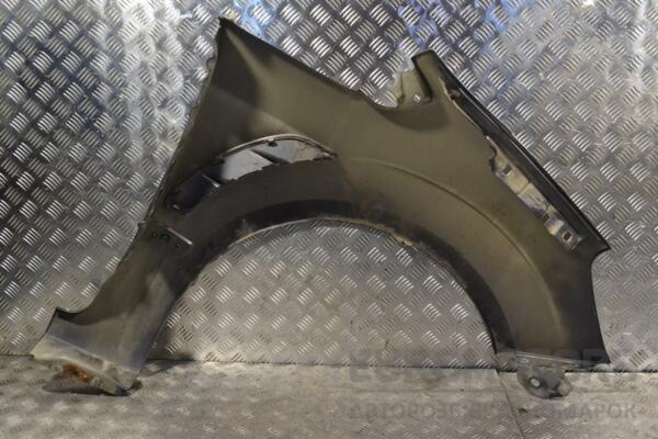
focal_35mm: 36
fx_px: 658
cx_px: 329
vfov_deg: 36.9
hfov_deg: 53.1
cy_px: 220
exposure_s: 1/320
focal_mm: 24
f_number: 9
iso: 3200
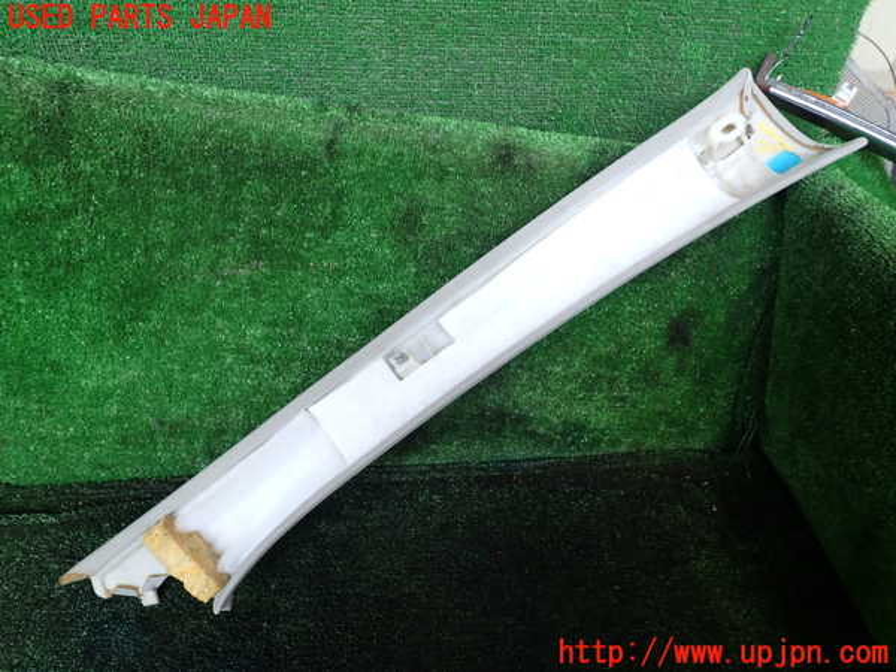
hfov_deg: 69.4
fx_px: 647
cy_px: 336
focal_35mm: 25
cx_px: 448
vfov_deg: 54.9
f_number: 2.8
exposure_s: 1/125
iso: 100
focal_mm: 4.5
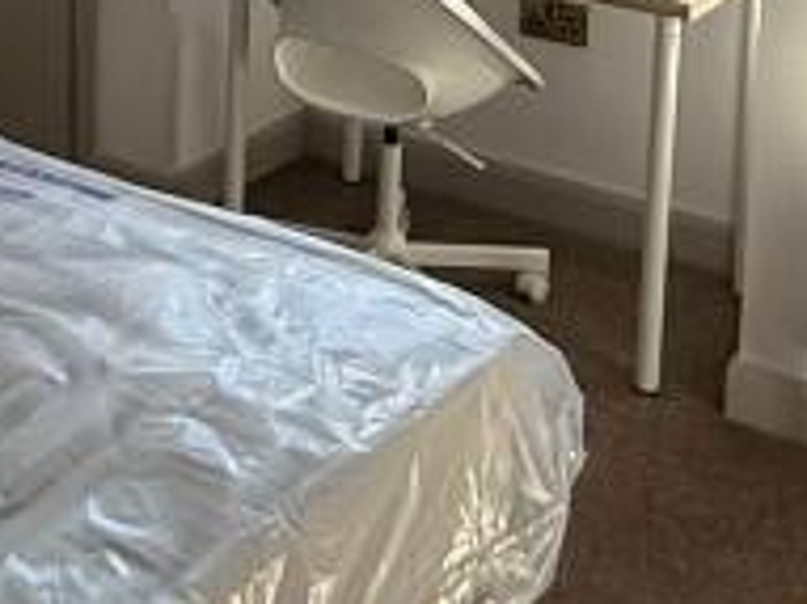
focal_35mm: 75
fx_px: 1747
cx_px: 173
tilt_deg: -6.6
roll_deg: -0.9
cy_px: -291
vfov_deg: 17.7
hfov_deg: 25.6
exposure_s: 1/353
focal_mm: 2.22
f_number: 2.2
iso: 64
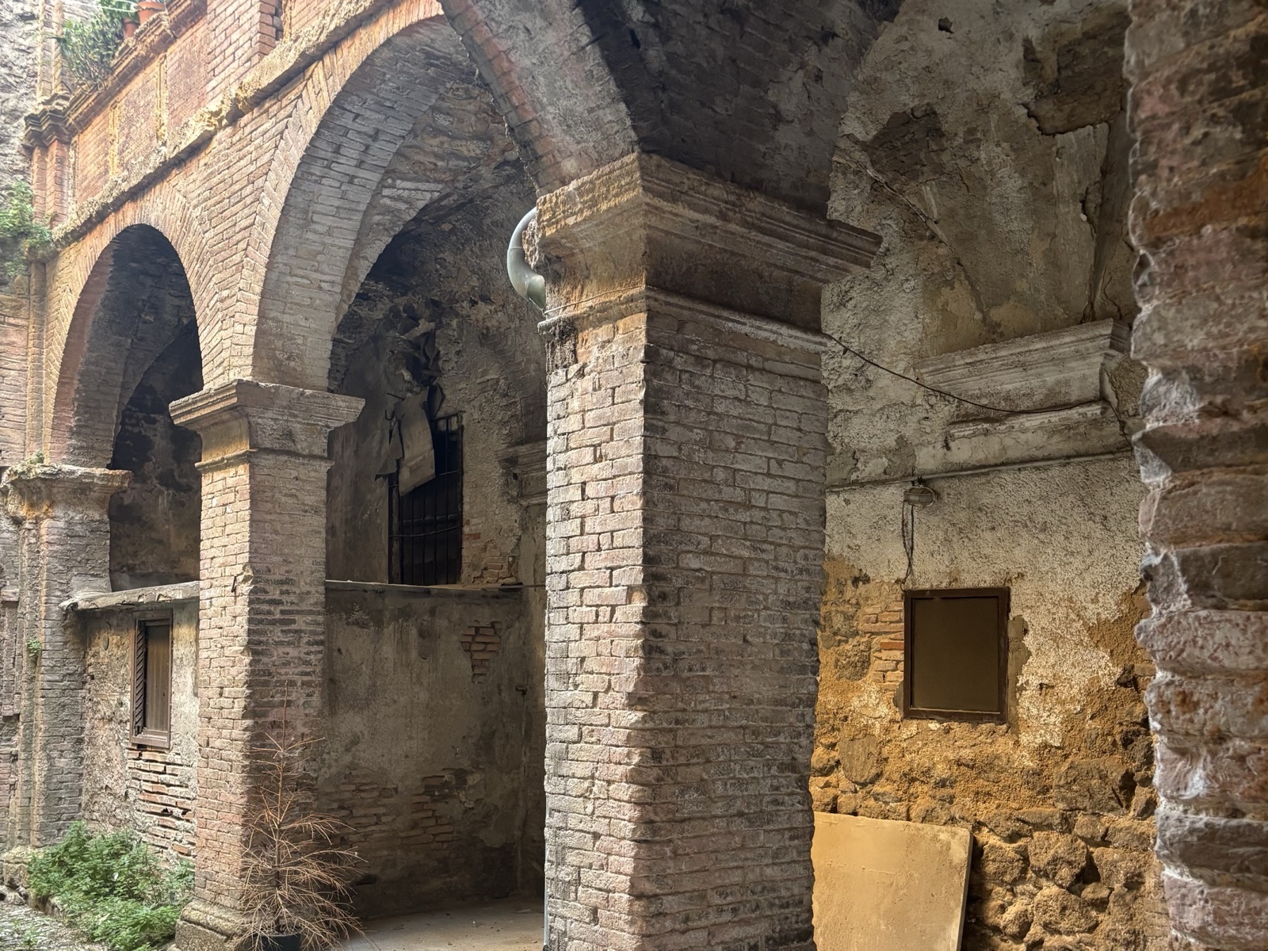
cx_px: 634
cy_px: 476
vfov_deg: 53.1
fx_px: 952
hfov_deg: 67.3
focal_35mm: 26
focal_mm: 5.96
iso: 200
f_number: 1.6
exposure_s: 1/60
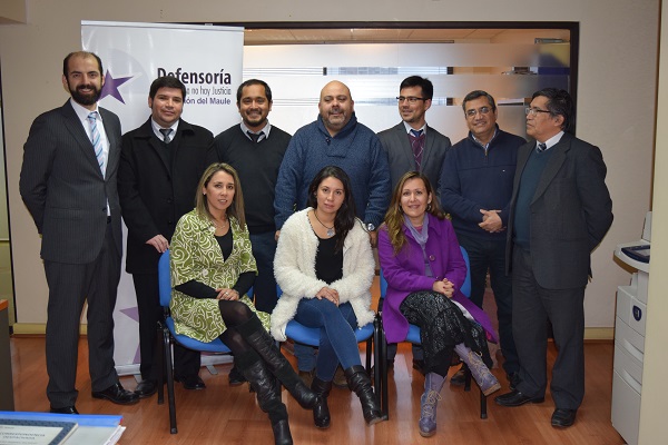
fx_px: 724
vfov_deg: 34.2
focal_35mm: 39
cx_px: 334
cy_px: 222
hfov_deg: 49.6
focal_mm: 26
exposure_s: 1/80
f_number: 4.2
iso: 800
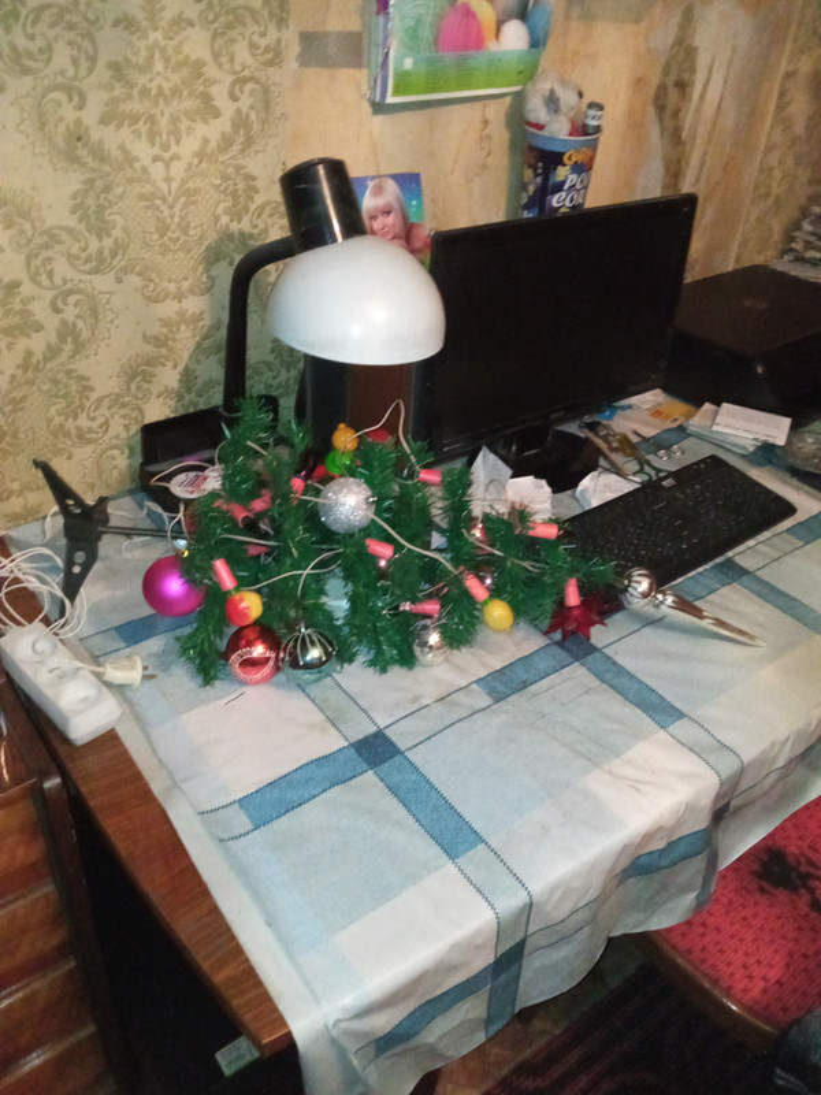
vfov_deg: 65.3
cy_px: 548
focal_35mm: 27
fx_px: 854
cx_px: 410
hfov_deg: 51.4
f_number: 2.2
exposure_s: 1/14.3
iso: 2359
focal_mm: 3.79
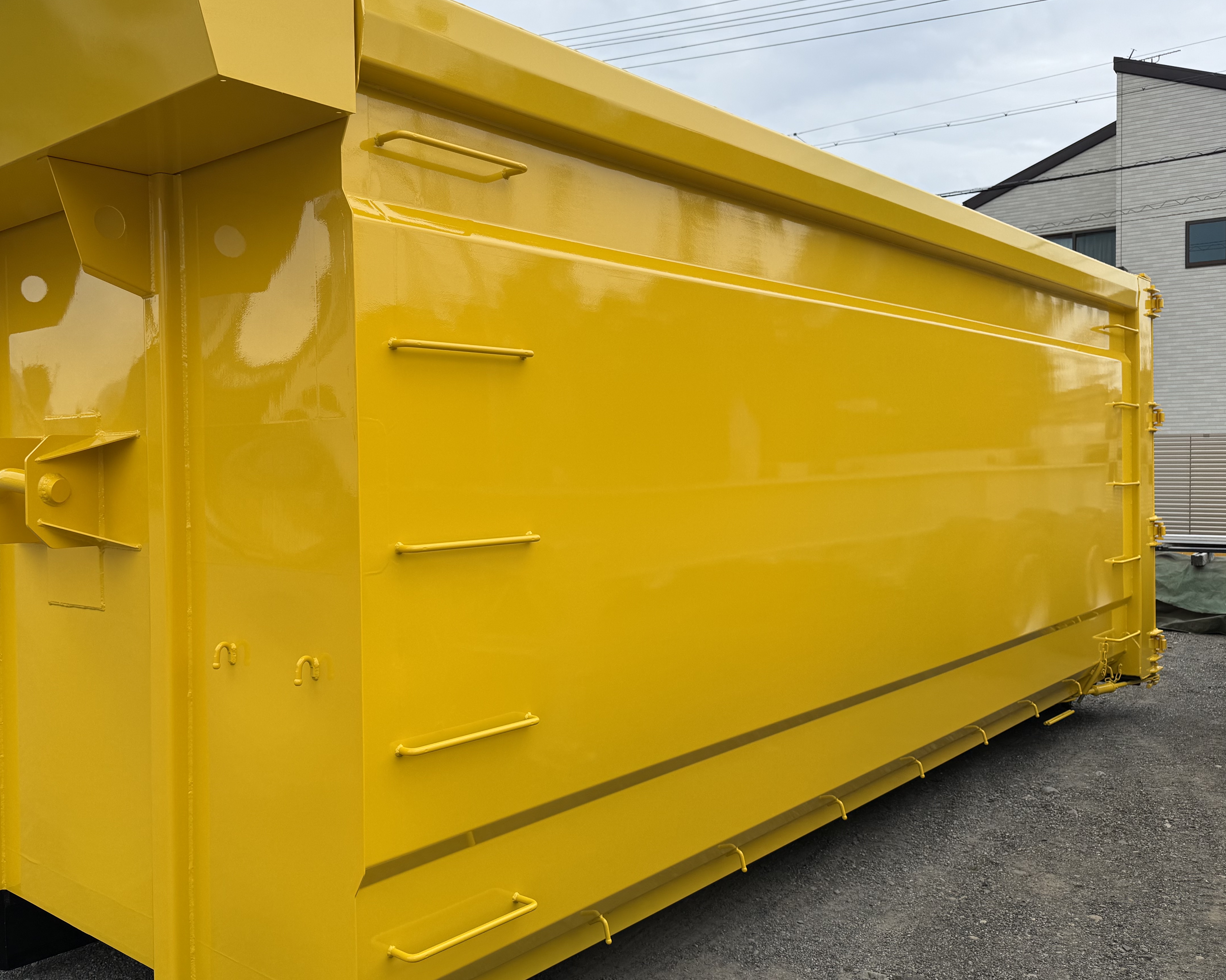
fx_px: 1125
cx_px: 489
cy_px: 490
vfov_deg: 47.1
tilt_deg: -2.3
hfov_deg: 56.7
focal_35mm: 31
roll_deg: +0.4
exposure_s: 1/2703
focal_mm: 6.76
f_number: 1.78
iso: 80
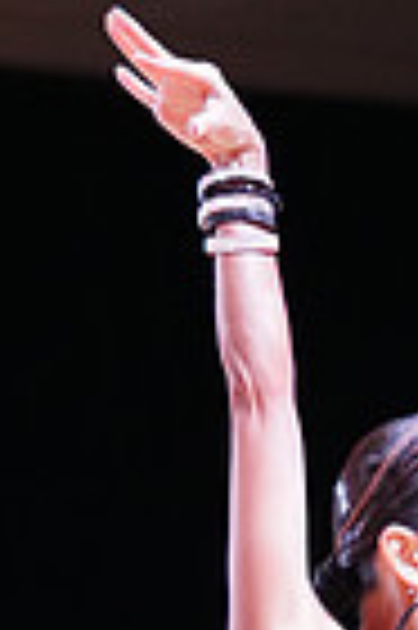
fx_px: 6145
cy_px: 909
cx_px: 762
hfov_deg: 3.9
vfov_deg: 5.8
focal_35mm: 352
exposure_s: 1/400
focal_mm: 85
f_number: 2.8
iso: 1600
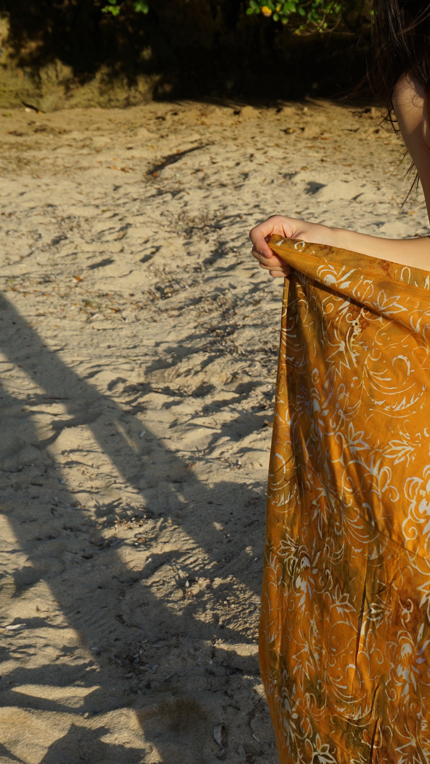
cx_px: 410
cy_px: 381
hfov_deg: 20.5
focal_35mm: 57
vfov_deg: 36.6
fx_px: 1155
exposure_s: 1/250
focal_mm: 24
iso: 100
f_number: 7.1
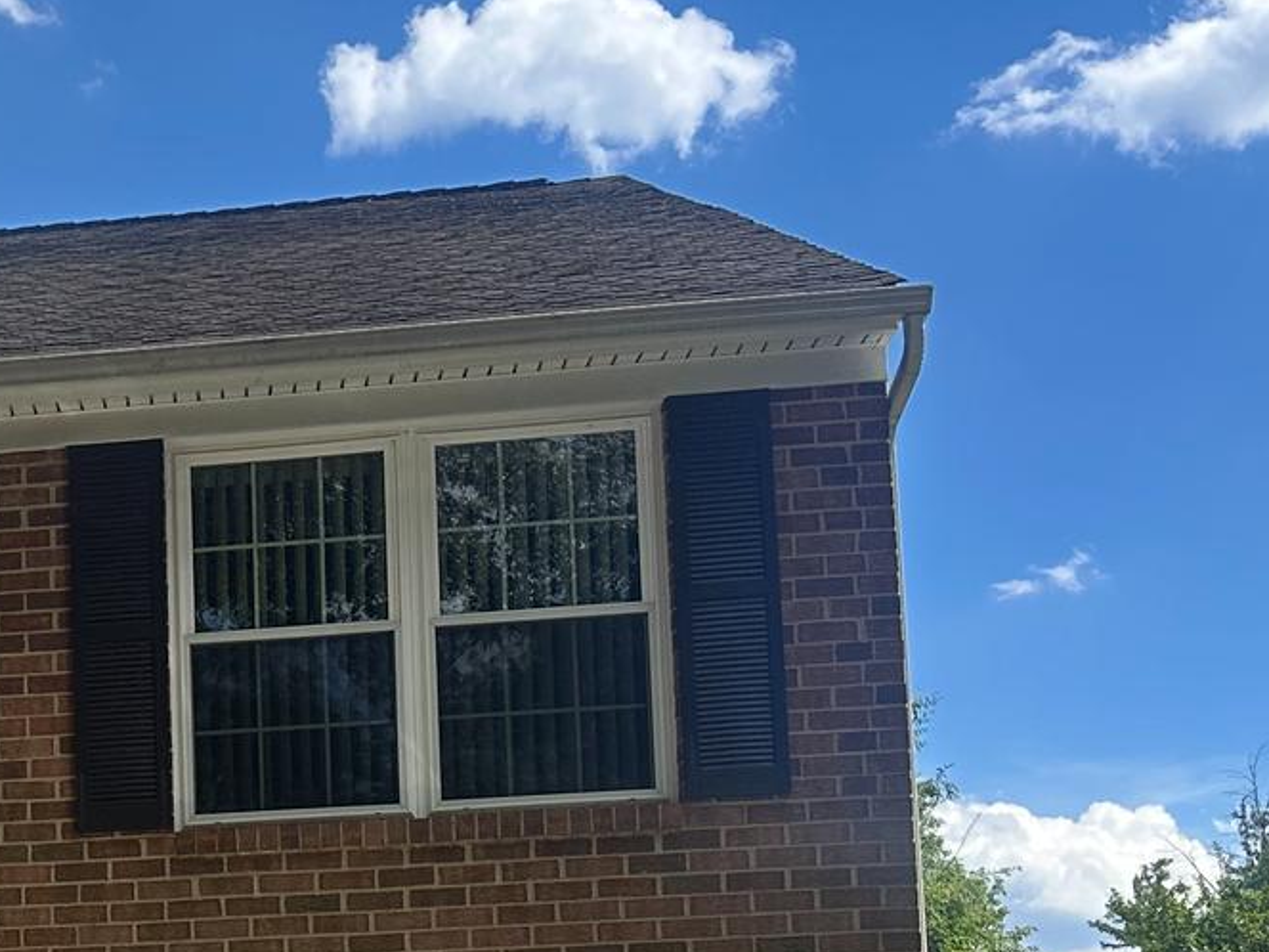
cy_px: 1069
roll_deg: +0.7
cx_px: -241
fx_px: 2713
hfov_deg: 24.0
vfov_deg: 19.0
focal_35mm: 74
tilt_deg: +5.6
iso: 80
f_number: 1.78
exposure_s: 1/2967
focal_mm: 6.86
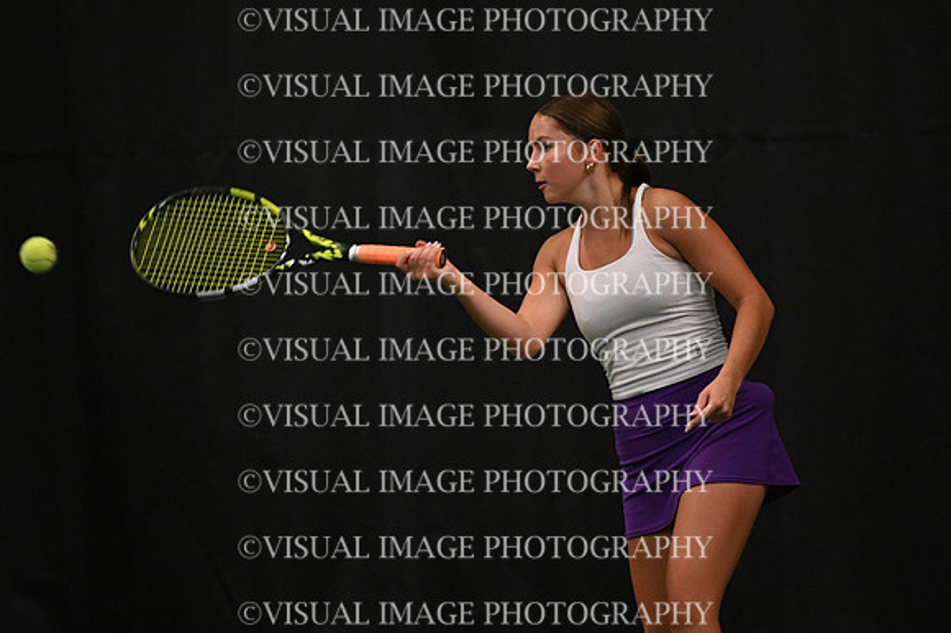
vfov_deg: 4.6
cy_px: 316
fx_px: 7920
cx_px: 476
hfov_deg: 6.9
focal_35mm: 300
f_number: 2.8
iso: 4000
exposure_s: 1/1000
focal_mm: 200
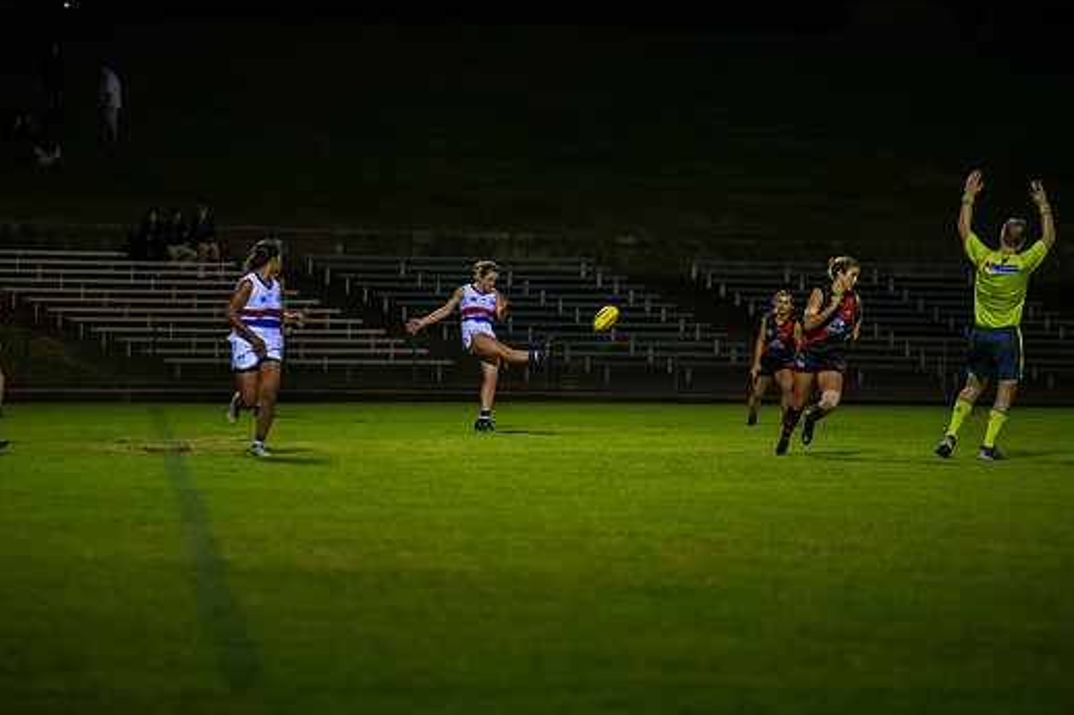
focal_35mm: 235
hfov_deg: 8.8
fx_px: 7008
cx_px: 500
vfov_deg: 5.8
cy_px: 326
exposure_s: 1/800
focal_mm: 200
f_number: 2.8
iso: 3200
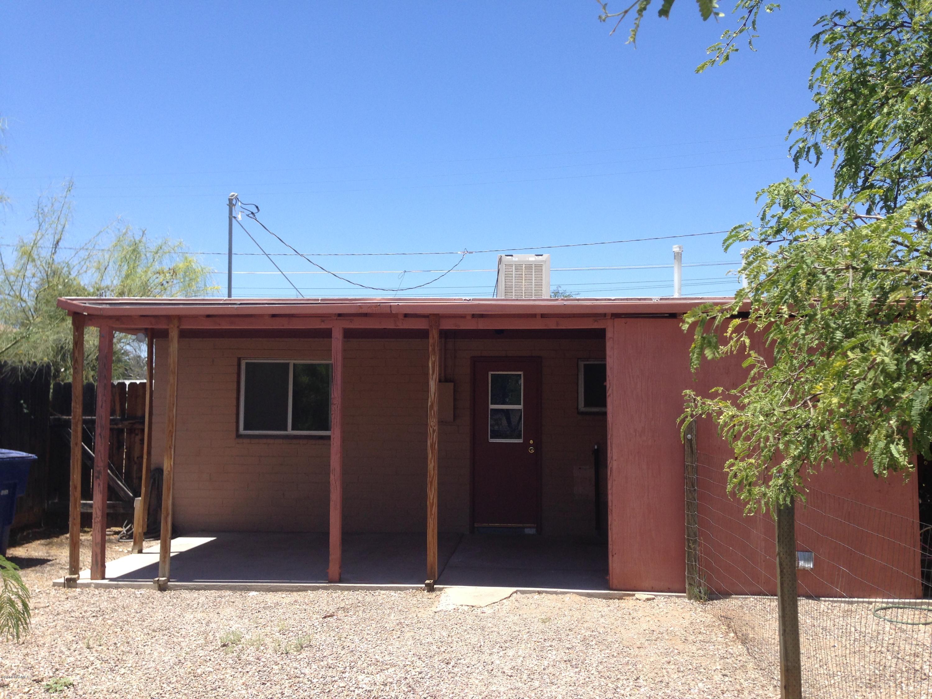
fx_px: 888
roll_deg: -0.6
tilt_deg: +3.6
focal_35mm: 33
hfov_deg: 55.4
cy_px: 350
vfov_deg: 42.9
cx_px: 466
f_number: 2.4
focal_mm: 4.12
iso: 50
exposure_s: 1/1043
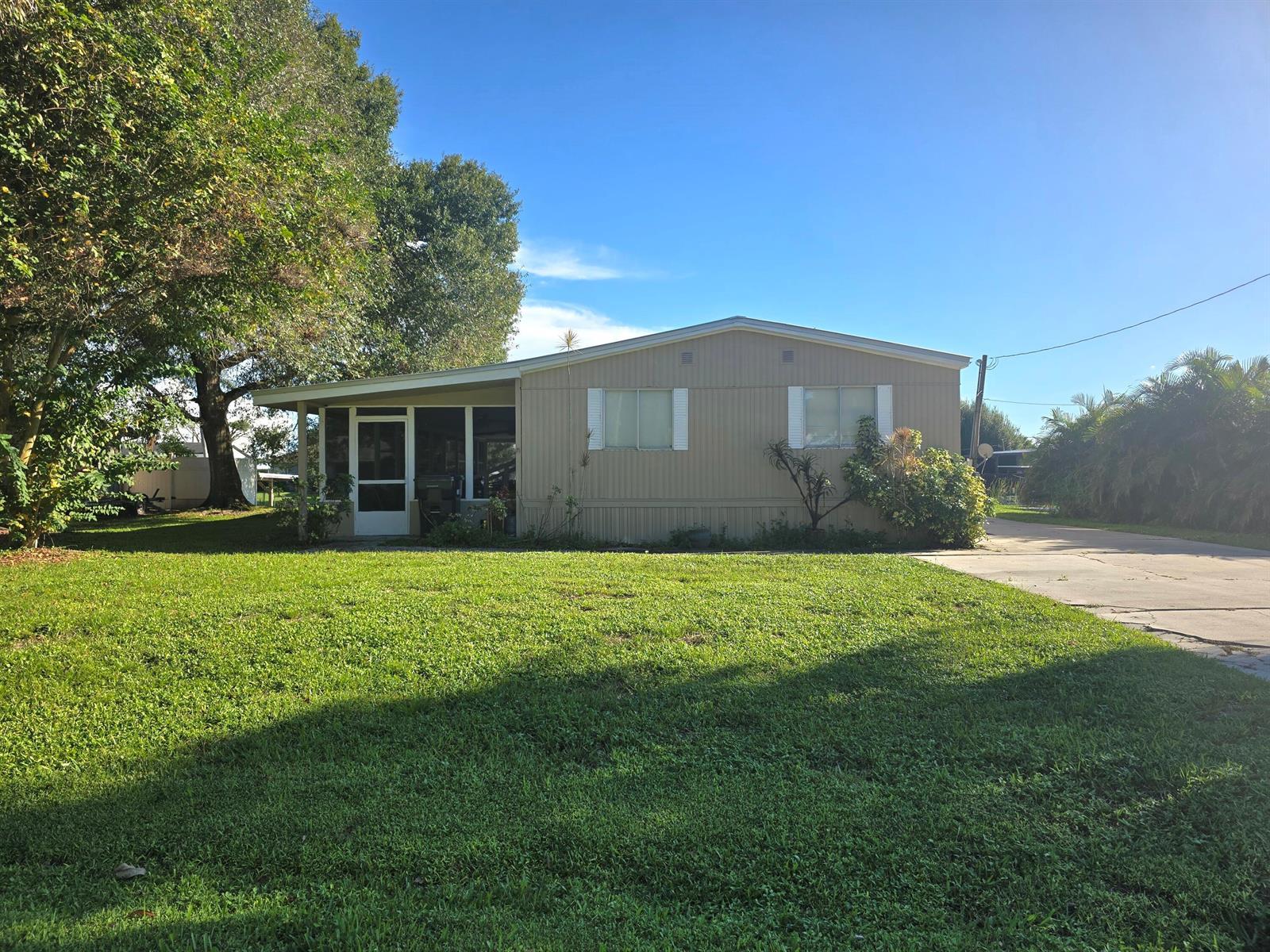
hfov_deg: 73.9
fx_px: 844
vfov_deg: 58.9
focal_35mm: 23
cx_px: 635
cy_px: 476
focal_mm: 6.3
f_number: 1.7
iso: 12
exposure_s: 1/476
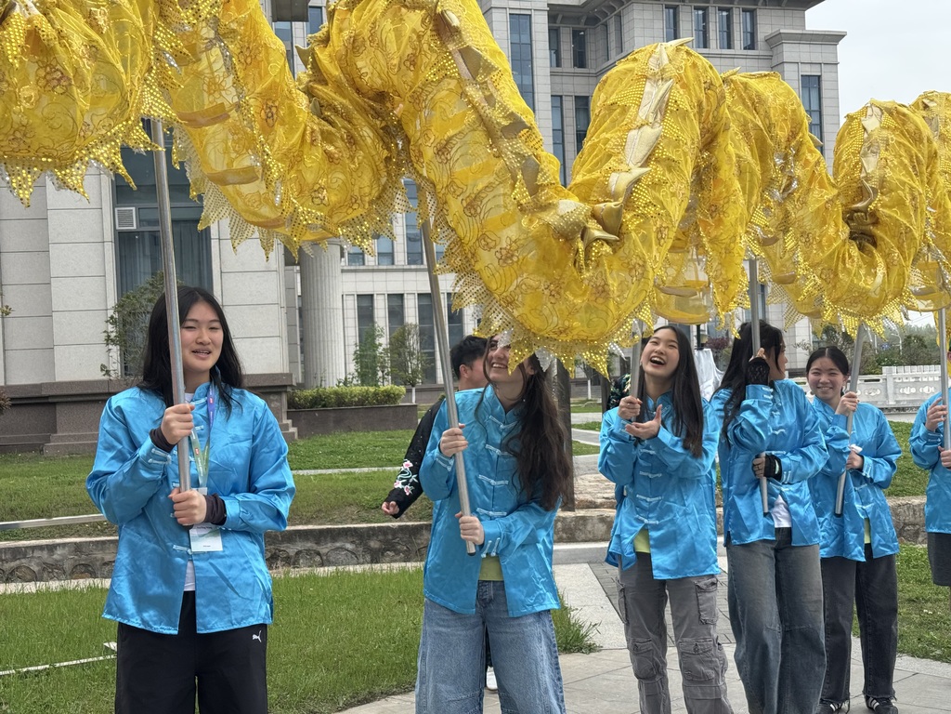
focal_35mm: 48
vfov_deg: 30.3
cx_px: 476
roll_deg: +1.8
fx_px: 1319
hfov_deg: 39.7
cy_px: 357
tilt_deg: +0.7
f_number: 1.78
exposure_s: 1/1818
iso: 64
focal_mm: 6.76
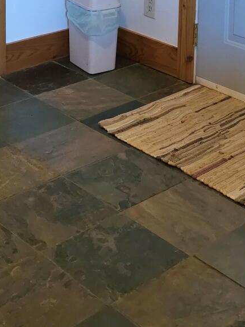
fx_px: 755
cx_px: 188
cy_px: -55
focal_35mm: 80
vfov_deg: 22.7
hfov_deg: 18.3
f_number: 1.7
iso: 320
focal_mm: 6.3
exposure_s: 1/40
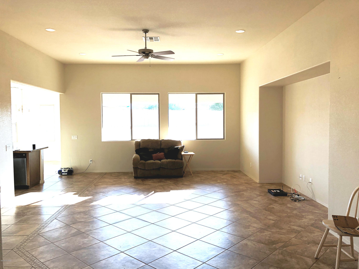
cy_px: 134
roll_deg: -0.3
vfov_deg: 49.7
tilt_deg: -4.6
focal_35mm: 28
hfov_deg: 63.4
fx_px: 290
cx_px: 180
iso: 40
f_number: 1.8
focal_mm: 3.99
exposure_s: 1/120
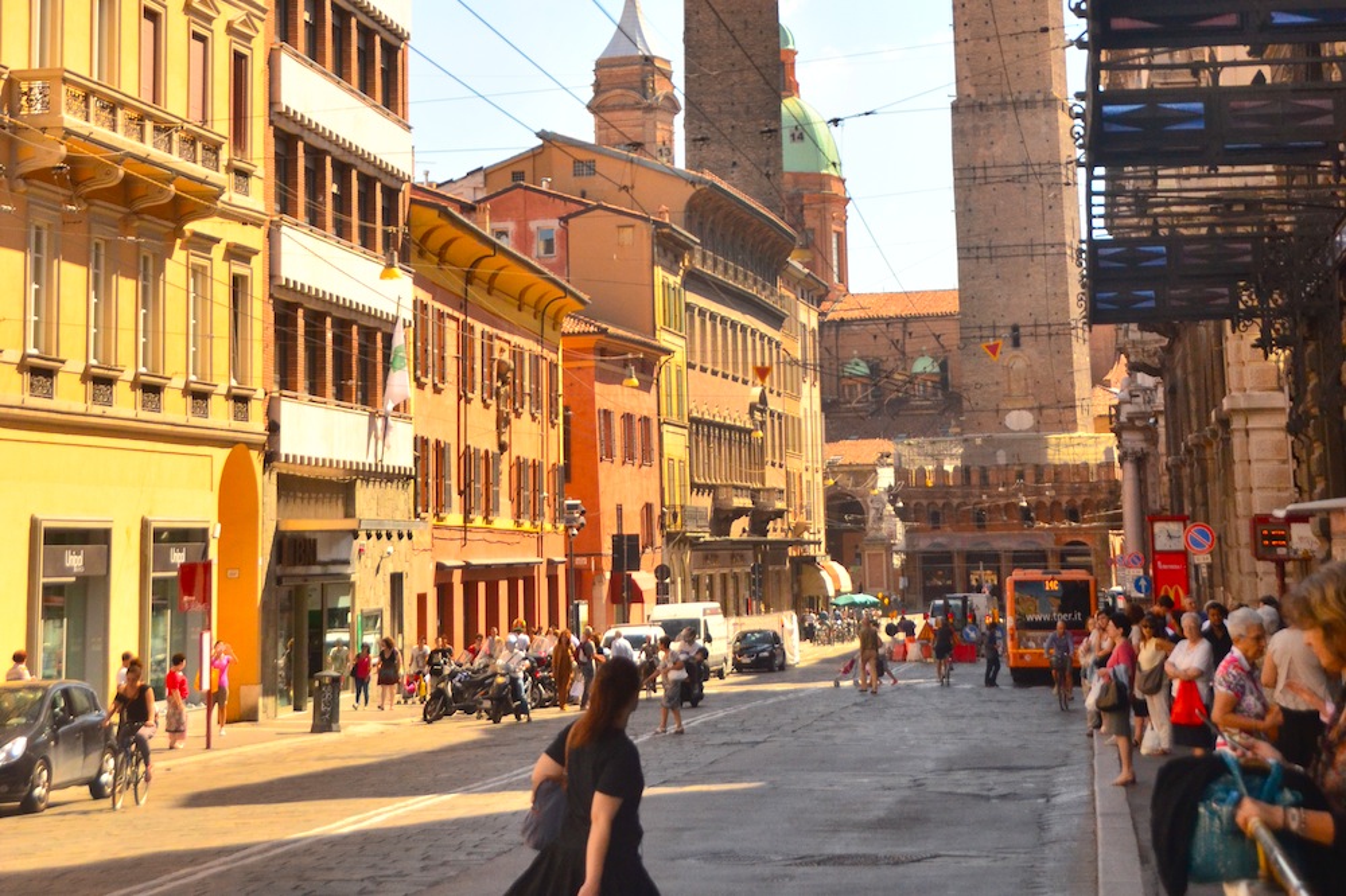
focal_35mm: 52
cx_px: 673
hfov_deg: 37.9
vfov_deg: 25.7
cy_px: 448
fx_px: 1962
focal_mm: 35
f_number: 6.3
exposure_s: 1/640
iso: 800
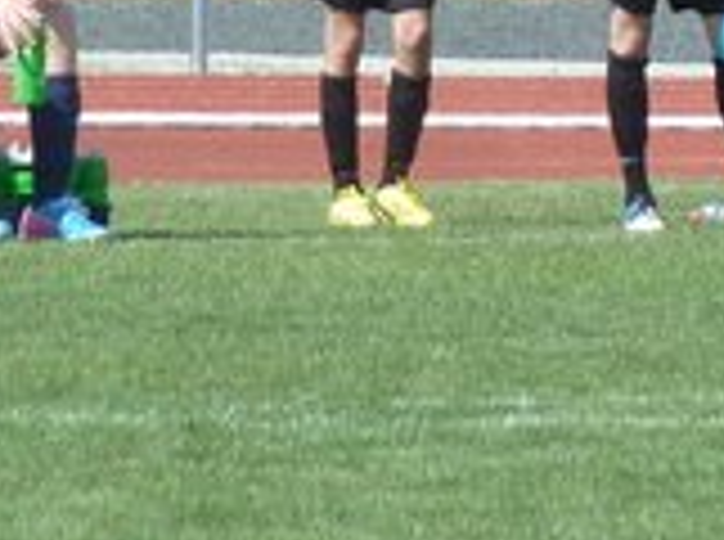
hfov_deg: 1.5
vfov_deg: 1.1
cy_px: -461
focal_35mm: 1308
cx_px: 598
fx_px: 27296
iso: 160
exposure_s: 1/500
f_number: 4.9
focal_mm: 49.2
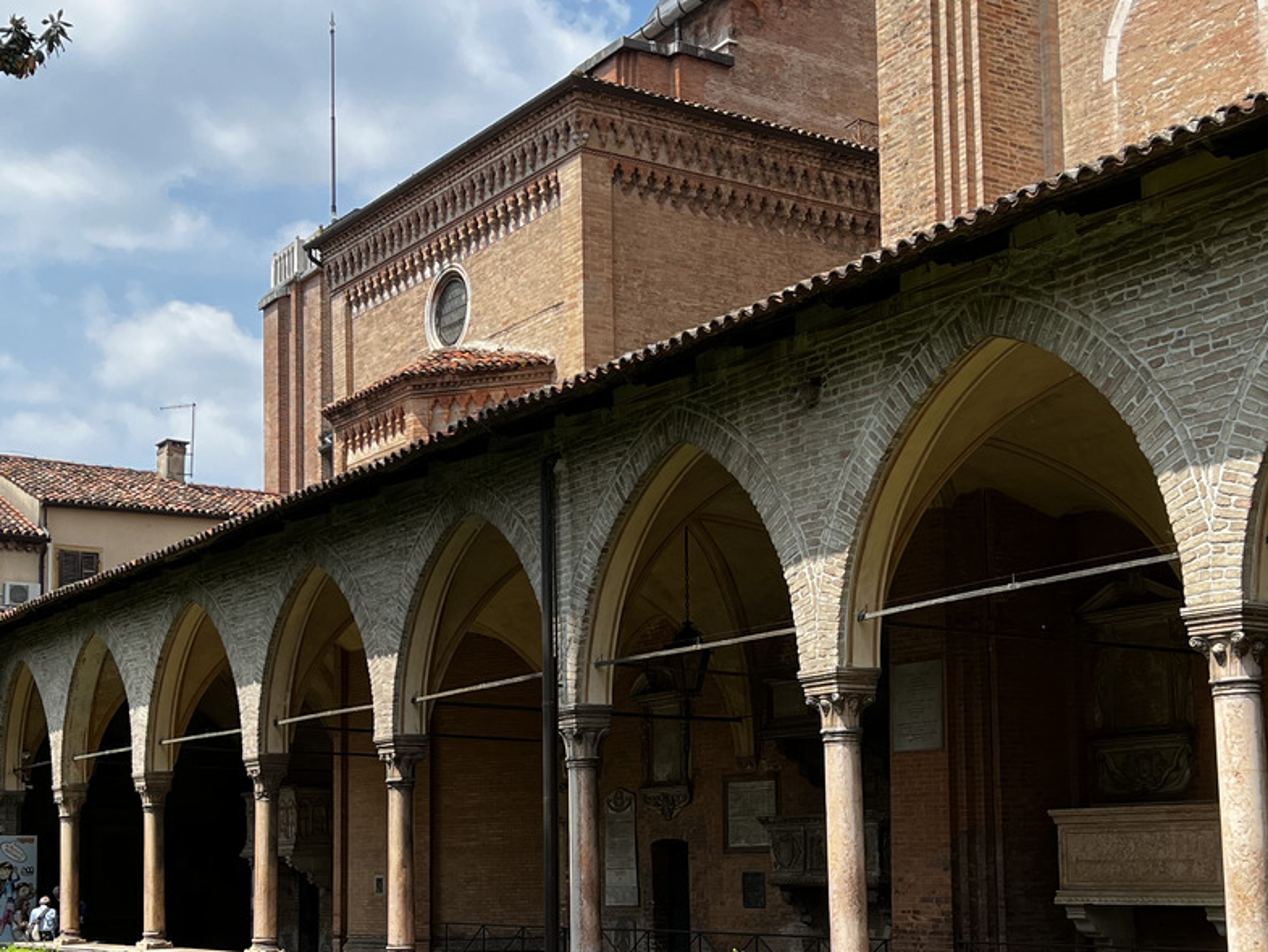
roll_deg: +0.7
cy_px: 690
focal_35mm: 53
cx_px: 562
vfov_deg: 27.2
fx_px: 1942
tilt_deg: +5.4
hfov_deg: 36.1
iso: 50
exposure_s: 1/2762
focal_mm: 5.7
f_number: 1.5
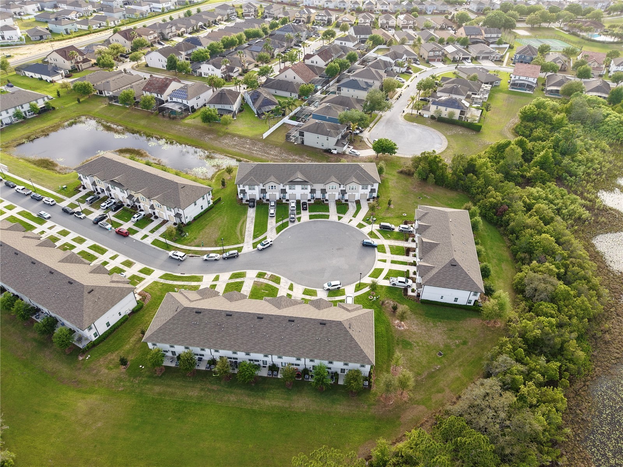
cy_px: 234
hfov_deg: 71.6
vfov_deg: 56.8
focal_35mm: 24
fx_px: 432
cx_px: 312
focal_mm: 8.67
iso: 100
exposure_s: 1/400
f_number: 1.8
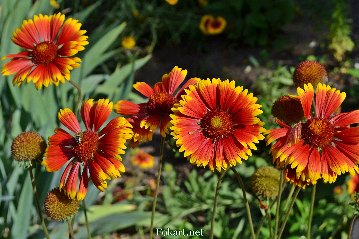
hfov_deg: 31.9
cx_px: 180
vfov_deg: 21.6
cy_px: 120
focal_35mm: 63
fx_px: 628
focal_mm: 42
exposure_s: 1/250
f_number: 8
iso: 100
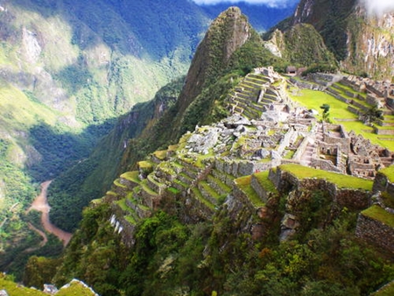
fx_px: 433
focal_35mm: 38
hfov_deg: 49.0
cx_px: 197
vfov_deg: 37.8
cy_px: 148
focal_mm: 6.3
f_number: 4.4
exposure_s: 1/160
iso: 50
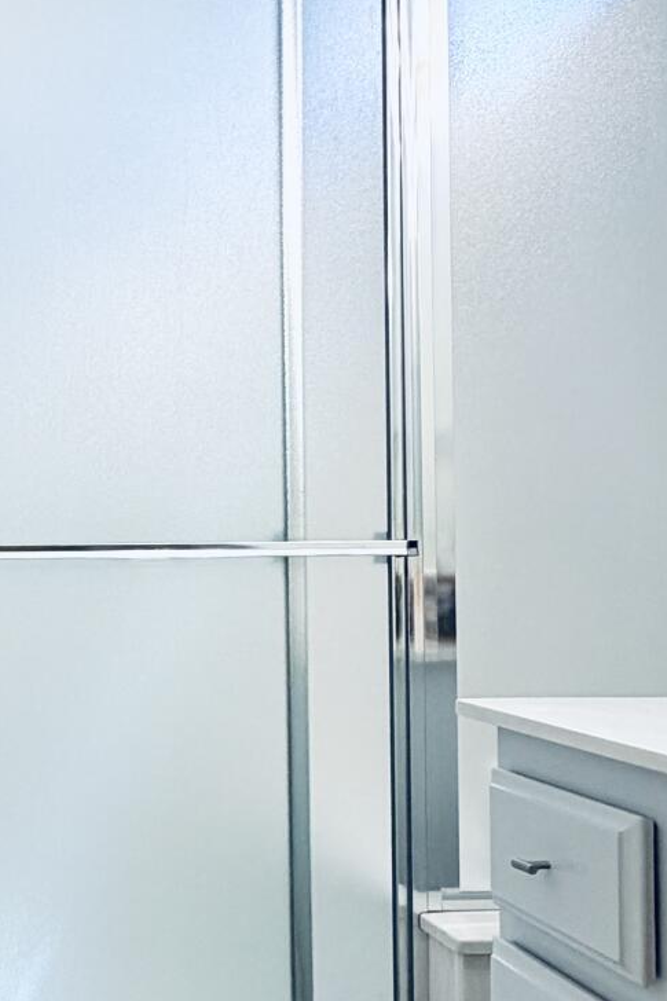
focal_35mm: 40
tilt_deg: +0.8
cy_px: 529
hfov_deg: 28.8
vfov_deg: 48.4
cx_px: -138
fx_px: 1112
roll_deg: -1.7
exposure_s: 1/120
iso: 125
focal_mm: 2.22
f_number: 2.2
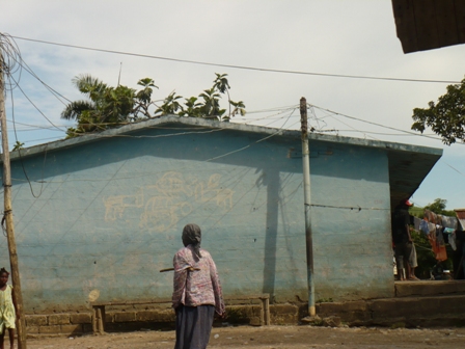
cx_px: 232
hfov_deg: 20.0
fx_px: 1316
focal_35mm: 98
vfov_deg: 15.1
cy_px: 174
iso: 100
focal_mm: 16.1
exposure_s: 1/1000
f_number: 3.5
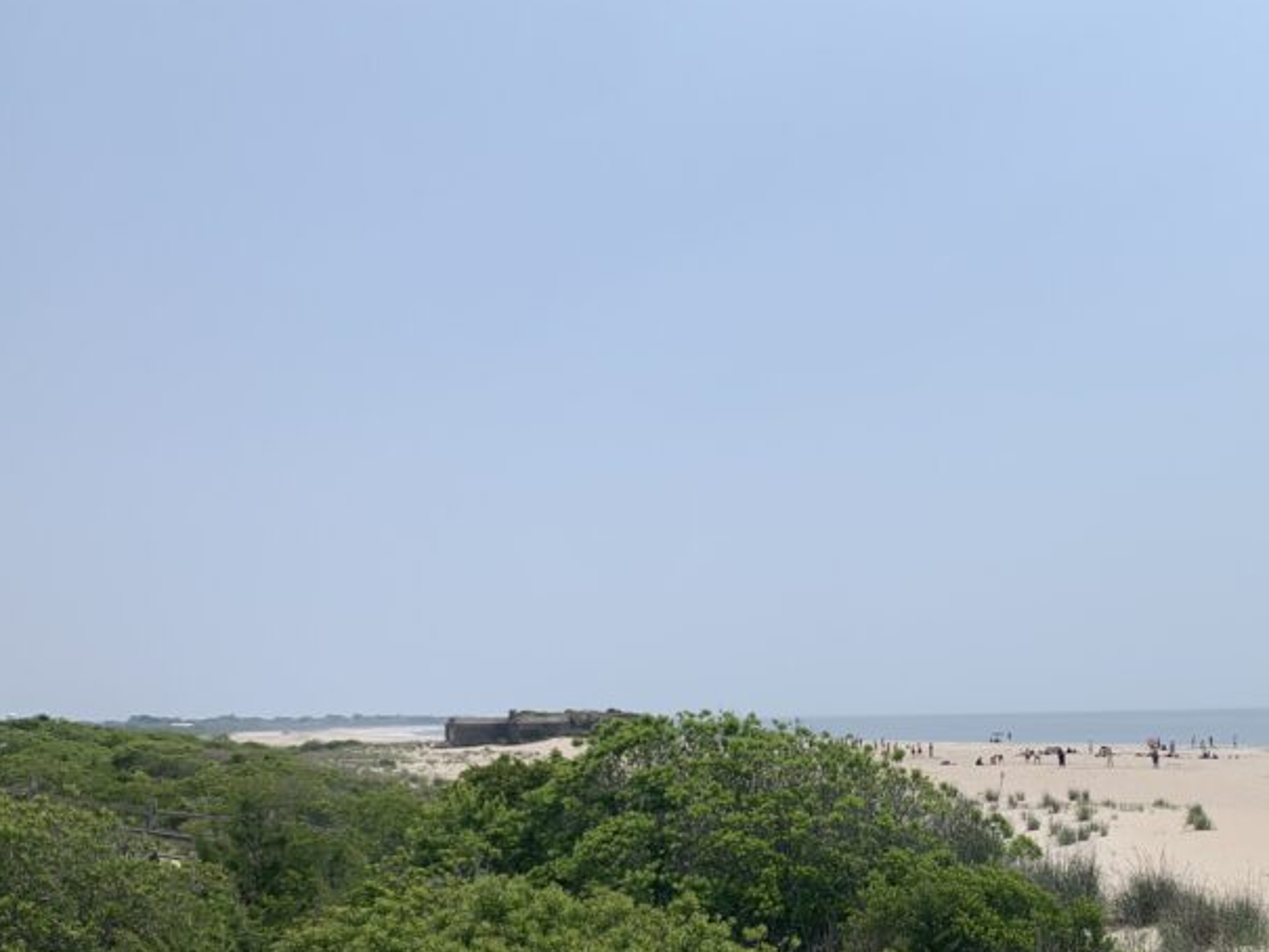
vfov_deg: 32.2
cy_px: 726
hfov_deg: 41.3
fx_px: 1613
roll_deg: +1.1
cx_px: 1001
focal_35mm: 44
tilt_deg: +0.1
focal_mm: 4.25
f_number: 1.8
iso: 25
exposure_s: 1/5405
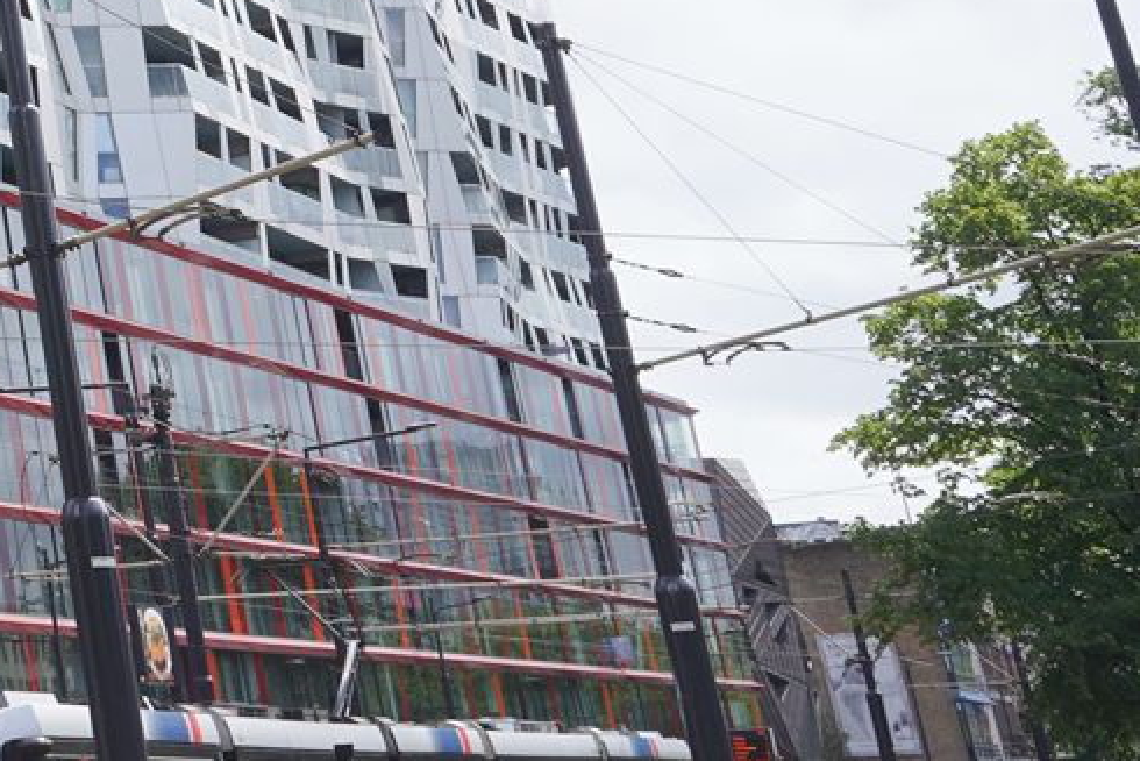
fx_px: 3104
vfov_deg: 13.2
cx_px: -961
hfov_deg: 16.9
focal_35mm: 98
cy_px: -400
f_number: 13
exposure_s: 1/100
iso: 100
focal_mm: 24
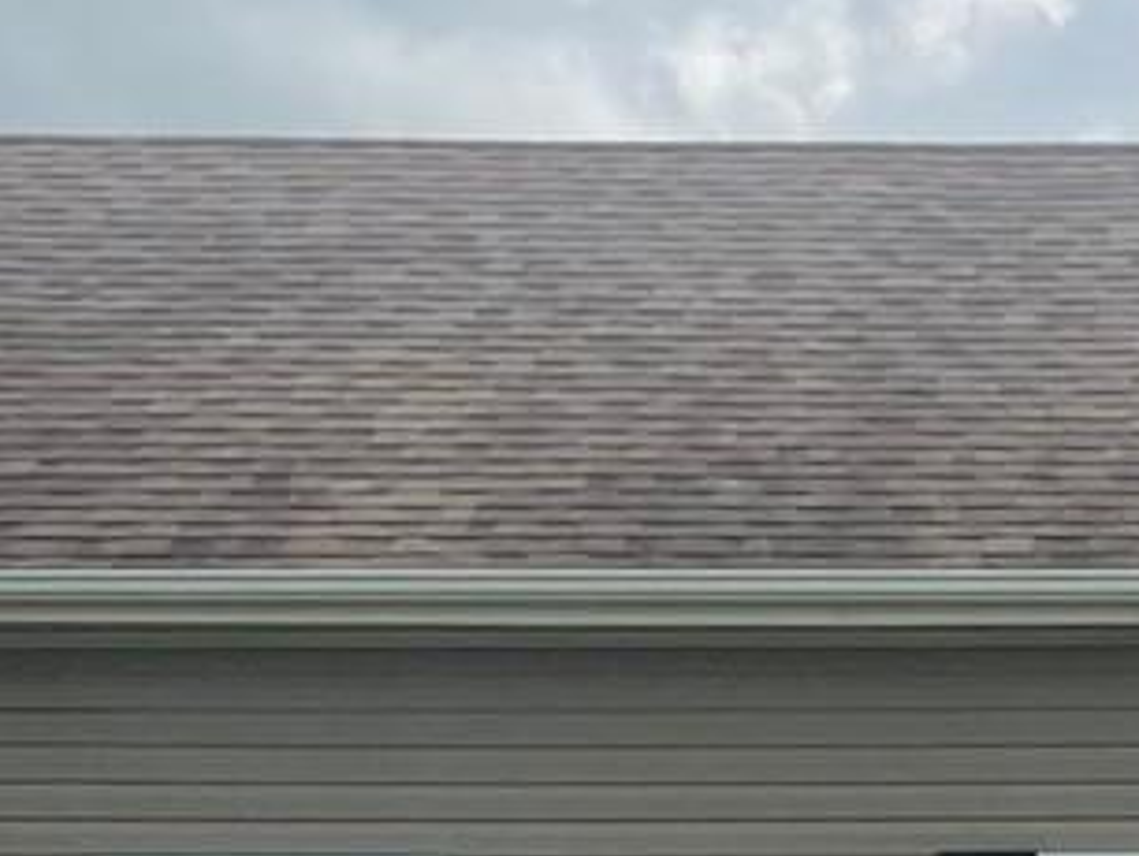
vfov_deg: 8.4
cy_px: 1098
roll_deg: +2.2
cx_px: 1481
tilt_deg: +2.4
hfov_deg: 11.1
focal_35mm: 174
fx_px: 5730
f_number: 1.5
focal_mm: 5.7
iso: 50
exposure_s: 1/6993
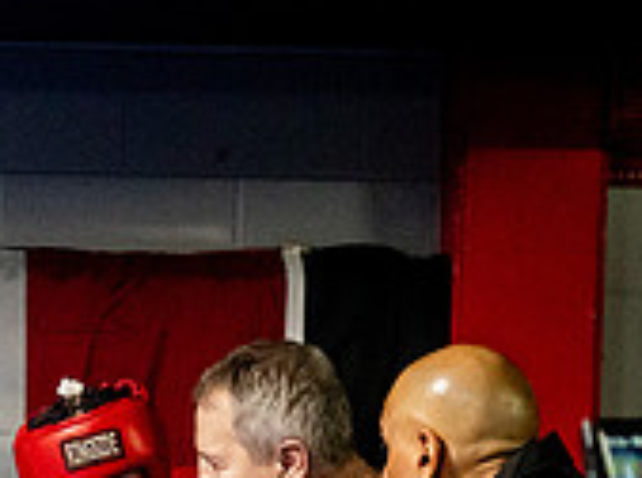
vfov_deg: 8.4
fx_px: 3183
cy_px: 715
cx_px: 87
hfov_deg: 11.5
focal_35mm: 172
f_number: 2.8
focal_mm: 35
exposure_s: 1/800
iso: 5000
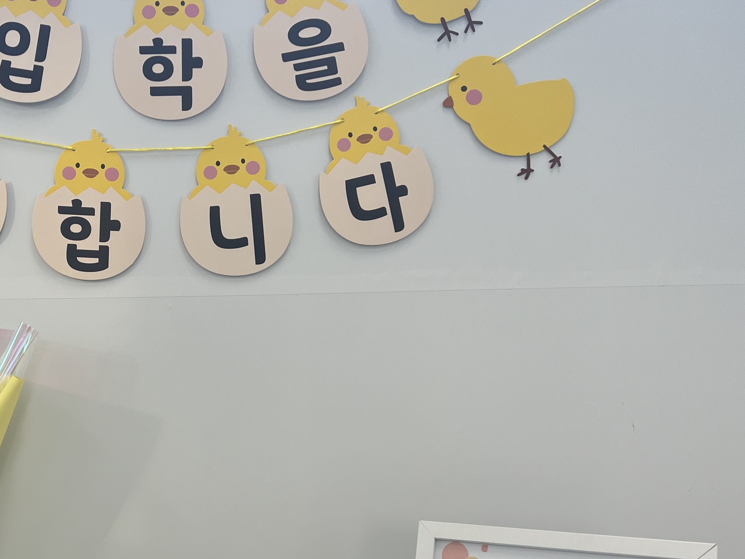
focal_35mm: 49
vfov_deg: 29.3
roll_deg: +0.4
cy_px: 401
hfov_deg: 38.0
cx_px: 196
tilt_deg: -1.7
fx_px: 1055
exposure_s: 1/167
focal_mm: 5.7
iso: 40
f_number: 1.5
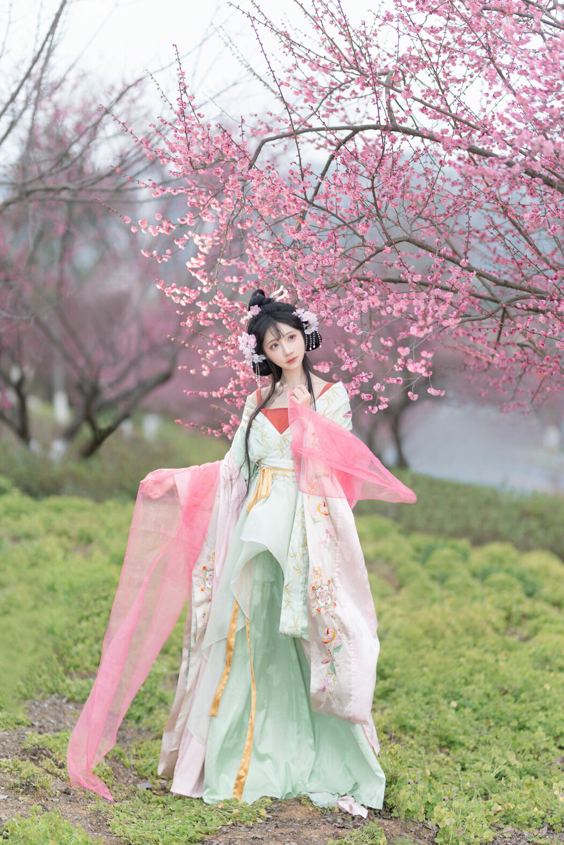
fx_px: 1997
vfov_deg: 23.9
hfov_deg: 16.1
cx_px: 282
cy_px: 422
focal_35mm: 85
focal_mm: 85
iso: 100
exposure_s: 1/500
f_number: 1.4
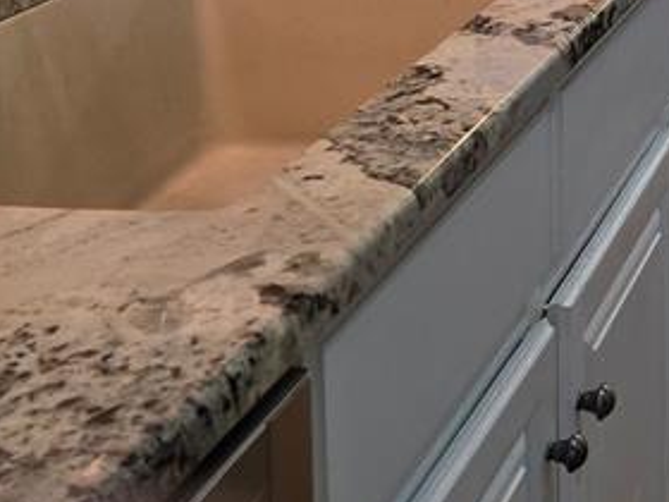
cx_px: 1008
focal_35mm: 84
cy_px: -194
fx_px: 1623
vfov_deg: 16.4
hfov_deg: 20.0
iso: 160
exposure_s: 1/120
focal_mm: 6.3
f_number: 1.7
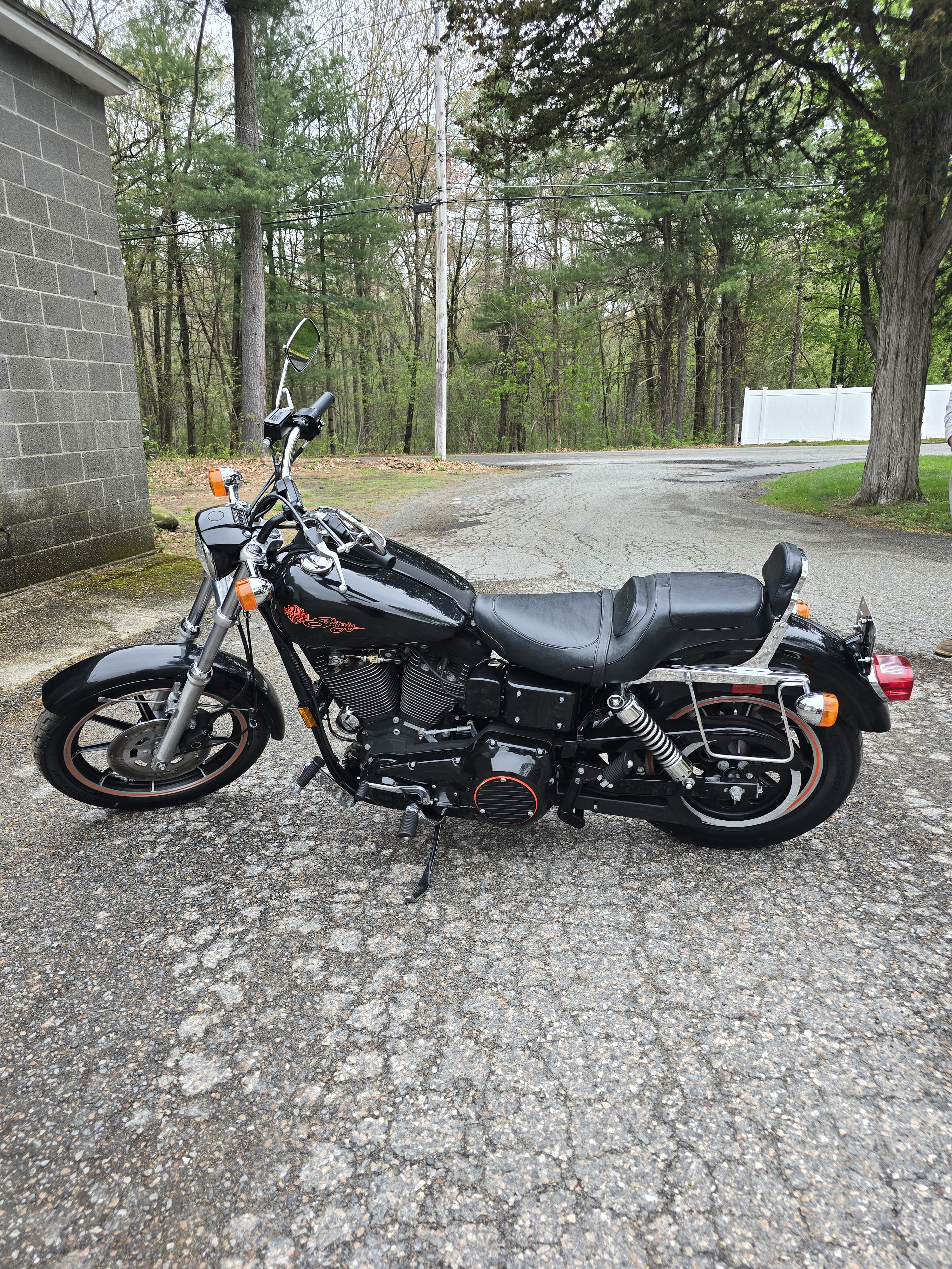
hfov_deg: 58.9
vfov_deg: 73.9
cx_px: 476
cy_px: 634
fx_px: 843
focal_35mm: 23
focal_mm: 6.3
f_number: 1.7
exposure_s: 1/120
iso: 25
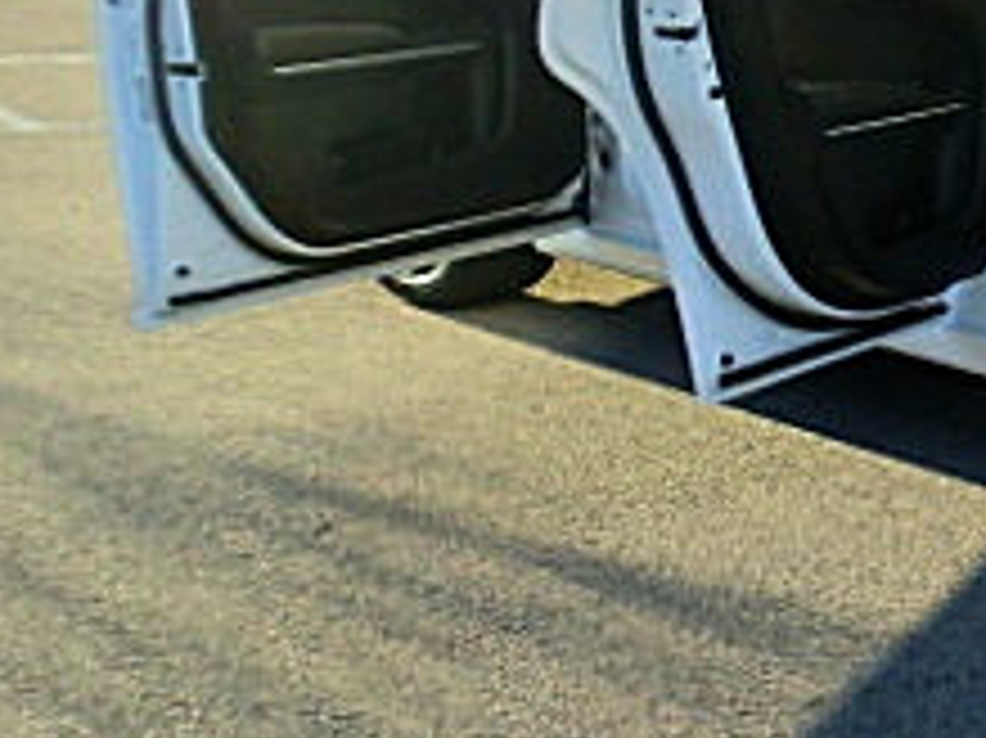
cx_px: 1283
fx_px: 2164
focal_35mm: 76
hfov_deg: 22.9
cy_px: 261
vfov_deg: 19.3
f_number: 2.6
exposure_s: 1/400
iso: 64
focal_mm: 4.65
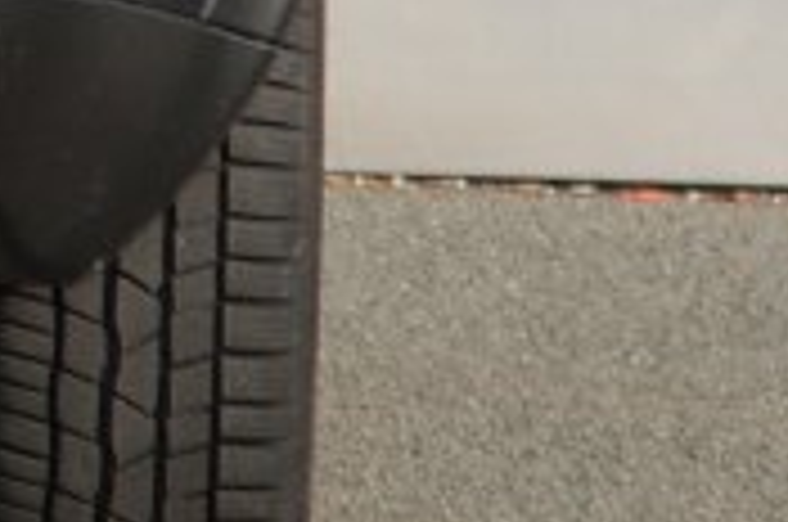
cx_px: -901
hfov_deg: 2.1
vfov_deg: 1.4
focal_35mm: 965
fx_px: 21084
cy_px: -785
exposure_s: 1/500
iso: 250
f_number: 5.6
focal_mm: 110
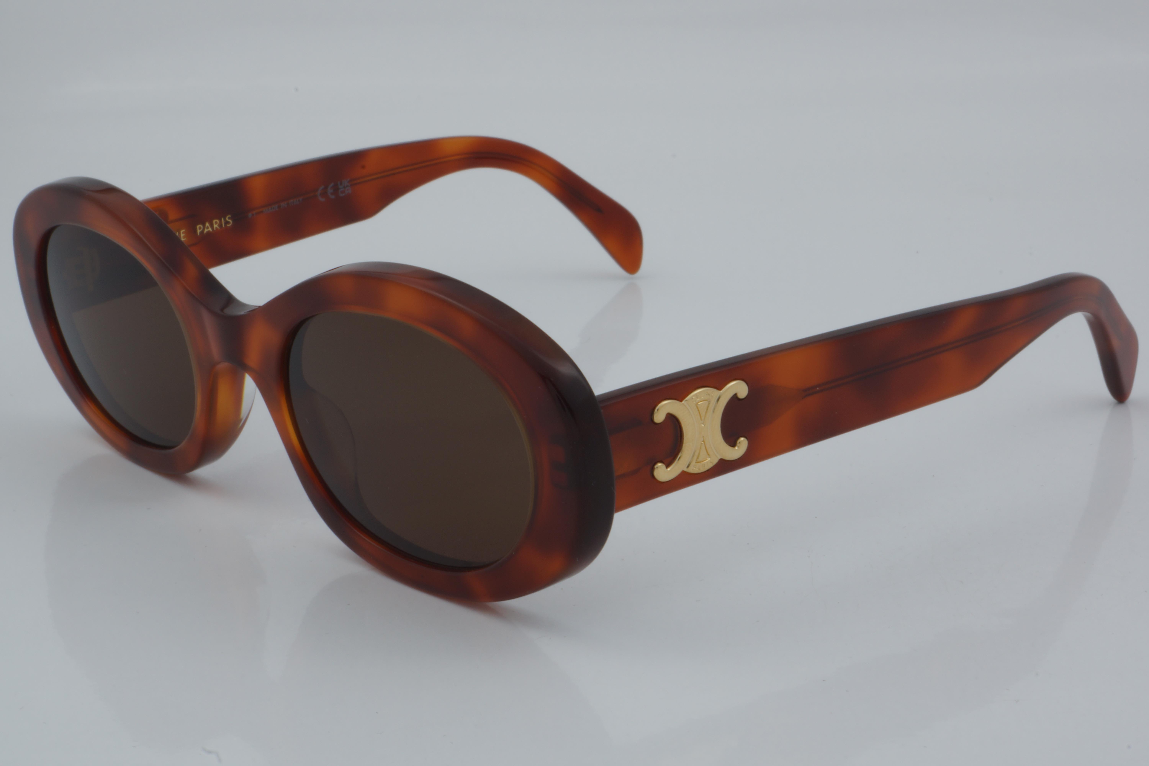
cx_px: 574
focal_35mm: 75
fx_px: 2394
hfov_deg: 27.0
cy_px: 383
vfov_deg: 18.2
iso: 100
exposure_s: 1/4
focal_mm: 50
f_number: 32
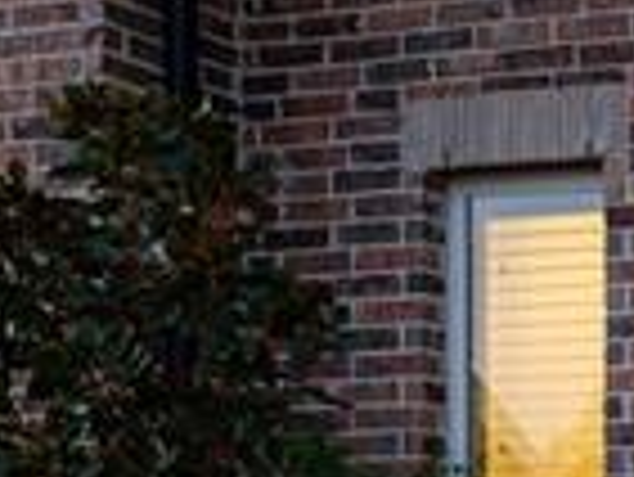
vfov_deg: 12.6
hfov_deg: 13.6
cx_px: 1434
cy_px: 700
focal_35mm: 112
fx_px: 2053
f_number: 7.1
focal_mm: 16
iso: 100
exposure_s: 2
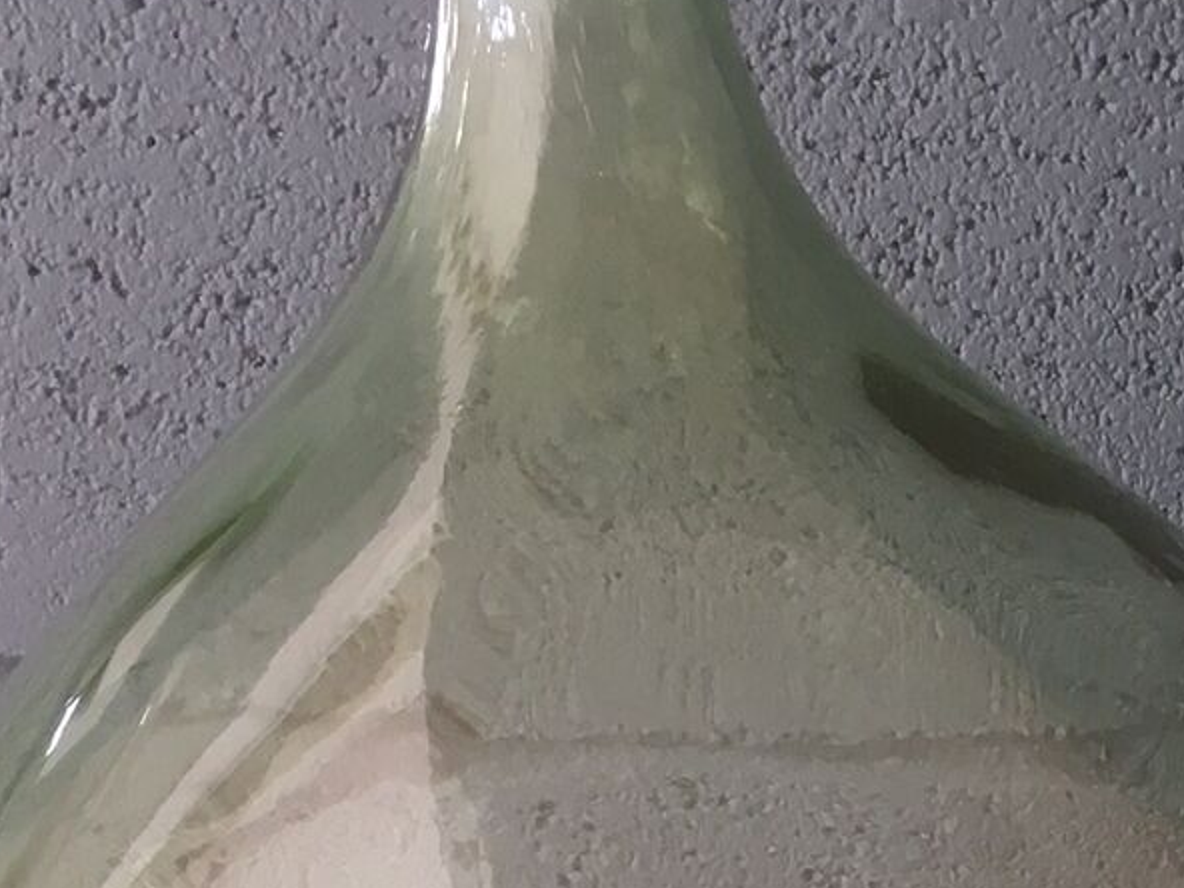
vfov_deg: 14.6
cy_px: 1056
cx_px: 1434
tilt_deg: -12.3
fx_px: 3352
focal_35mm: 98
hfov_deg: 18.9
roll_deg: -1.1
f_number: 2.2
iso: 80
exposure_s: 1/33
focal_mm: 4.15
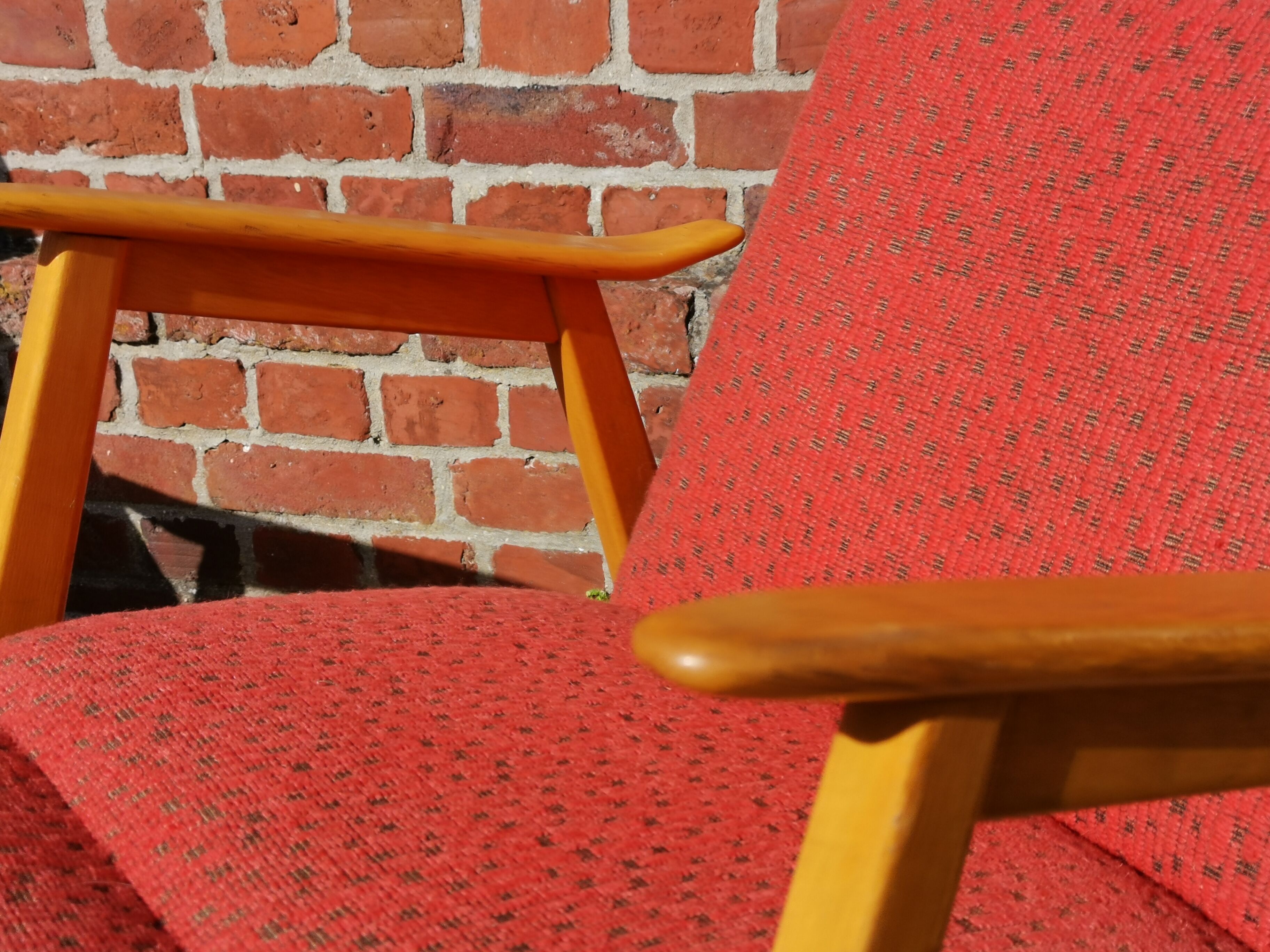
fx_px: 1651
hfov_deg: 42.1
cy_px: 476
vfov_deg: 32.2
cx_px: 635
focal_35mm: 45
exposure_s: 1/2639
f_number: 1.8
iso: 50
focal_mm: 5.58
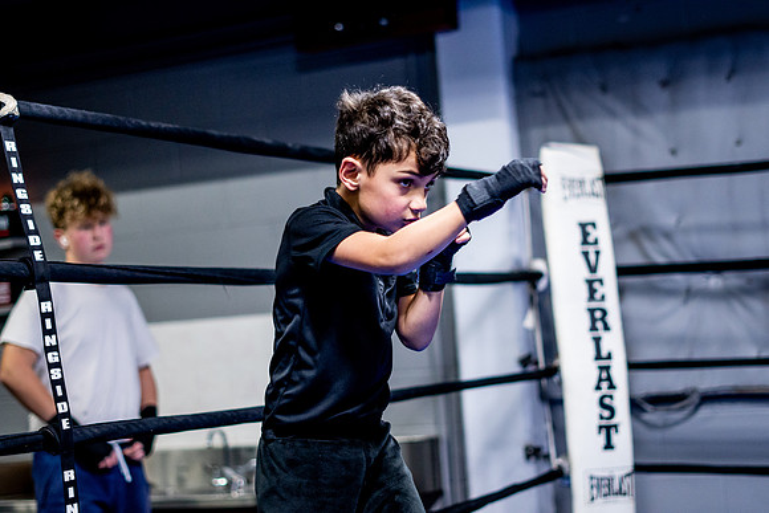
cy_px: 256
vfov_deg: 18.2
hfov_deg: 27.0
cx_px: 384
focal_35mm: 75
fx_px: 1602
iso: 2000
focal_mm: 50
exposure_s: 1/500
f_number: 1.8
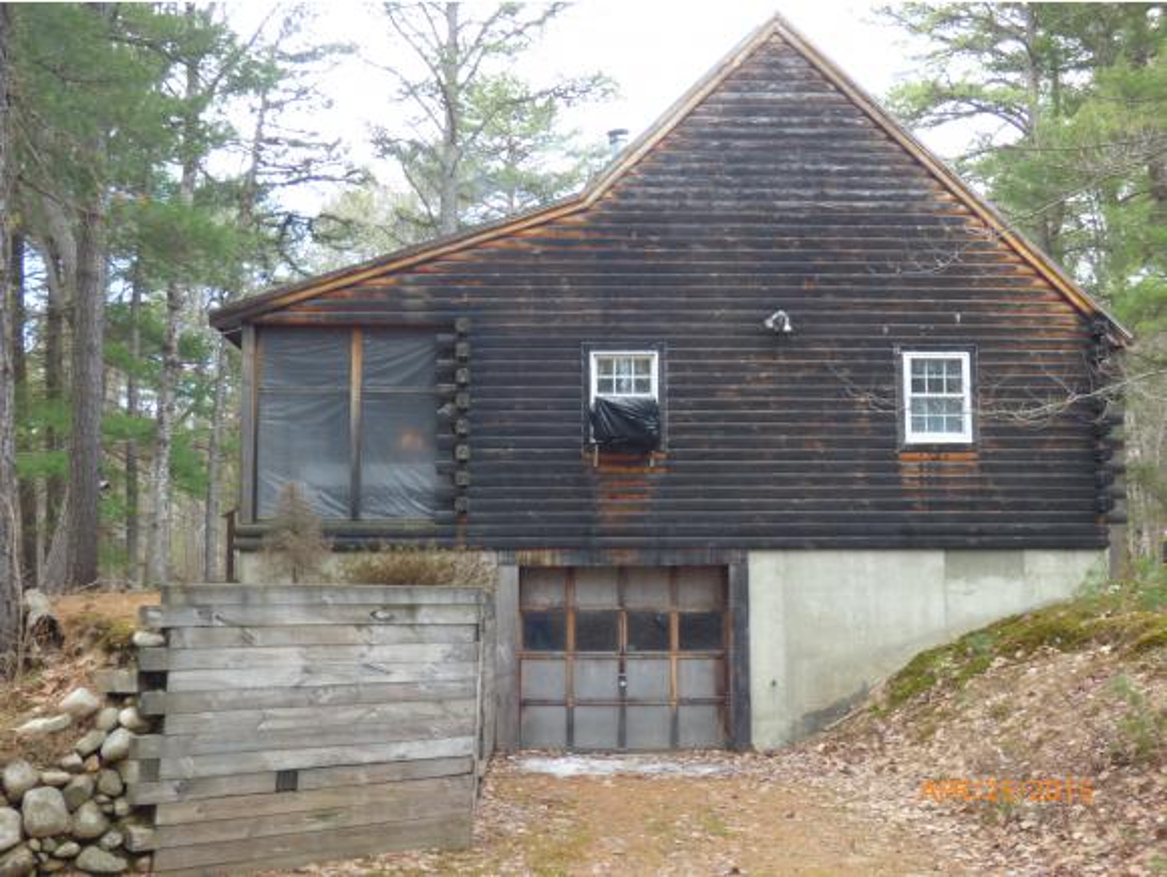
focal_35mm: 43
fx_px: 1451
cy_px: 438
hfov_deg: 43.8
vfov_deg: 33.6
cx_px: 584
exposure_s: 1/60
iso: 100
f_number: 3.6
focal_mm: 7.37
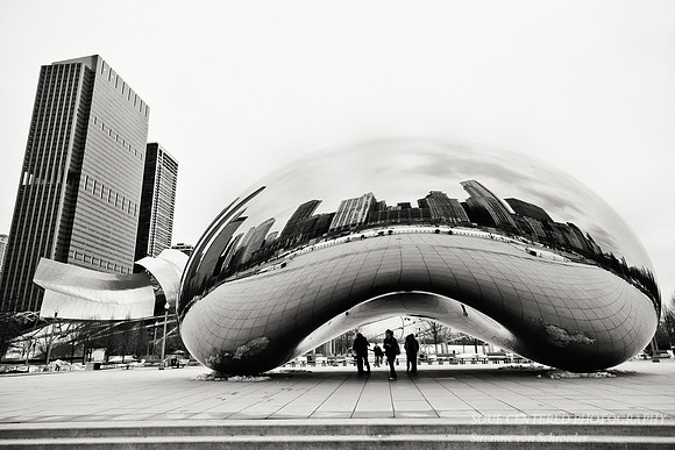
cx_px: 338
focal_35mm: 22
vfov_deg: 56.2
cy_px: 225
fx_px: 422
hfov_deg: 77.3
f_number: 11
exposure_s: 1/180
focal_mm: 15
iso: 200
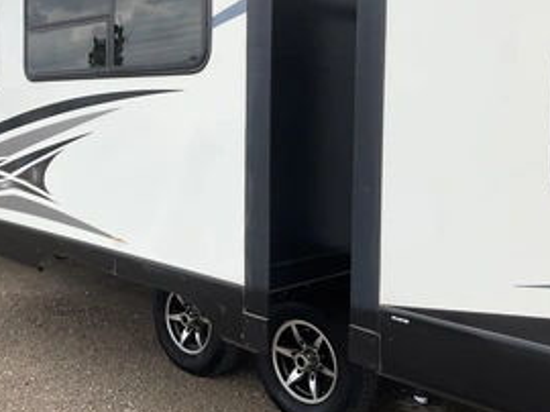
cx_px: 167
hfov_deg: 43.0
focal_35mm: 43
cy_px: 124
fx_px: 683
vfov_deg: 33.1
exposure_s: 1/842
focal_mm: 3
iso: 25
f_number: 1.8
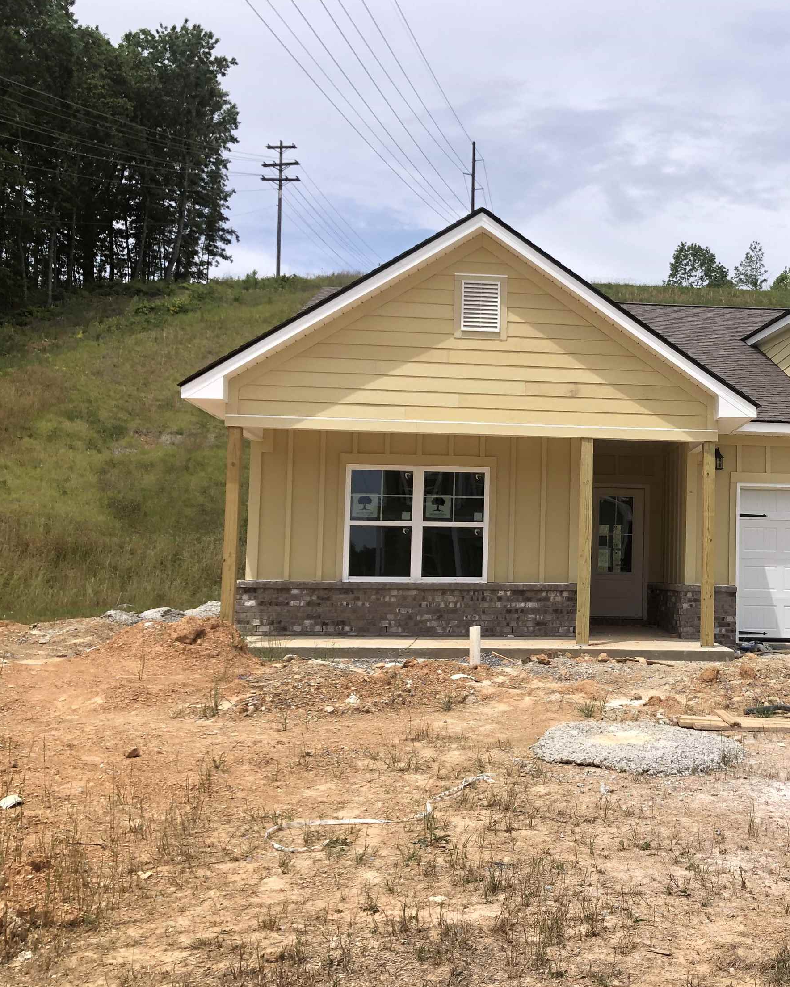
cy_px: 503
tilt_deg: +4.2
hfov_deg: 37.7
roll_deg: -0.6
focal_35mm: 38
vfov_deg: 47.9
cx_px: 635
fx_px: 1110
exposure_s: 1/2024
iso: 20
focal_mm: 3.99
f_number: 1.8
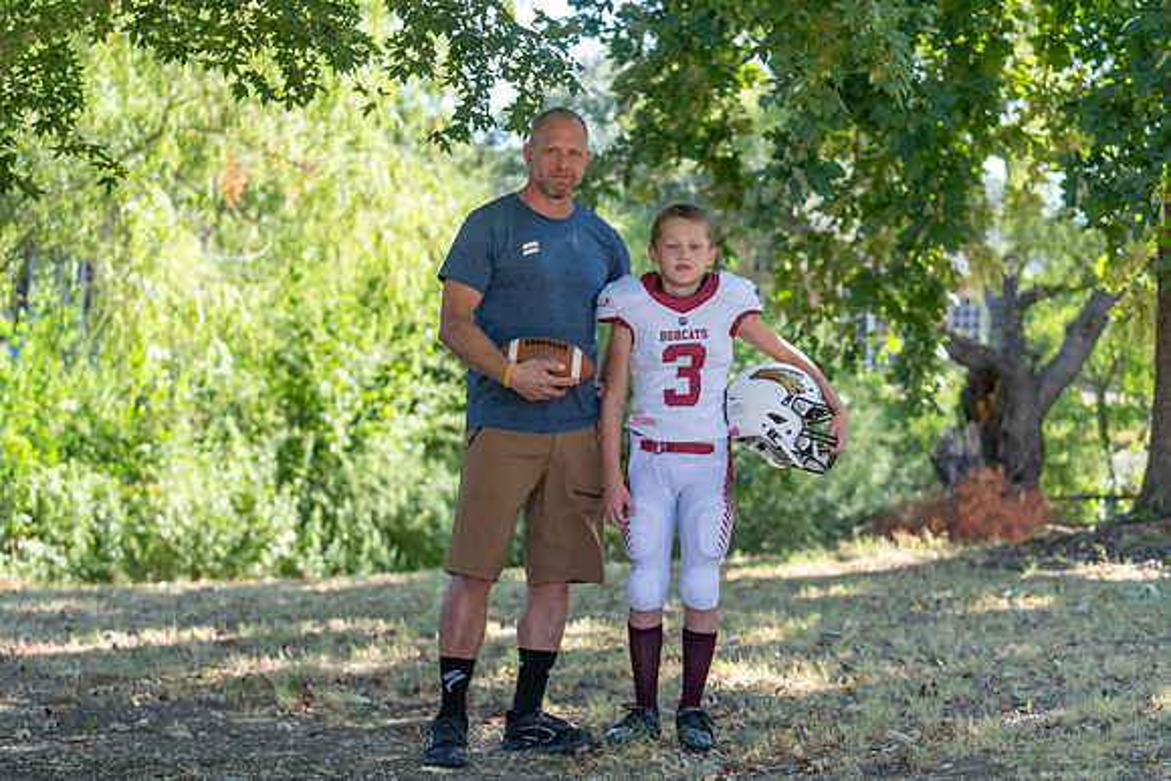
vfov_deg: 19.5
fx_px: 2277
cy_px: 390
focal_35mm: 70
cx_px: 586
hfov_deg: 28.8
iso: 160
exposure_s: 1/320
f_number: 2.8
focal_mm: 70
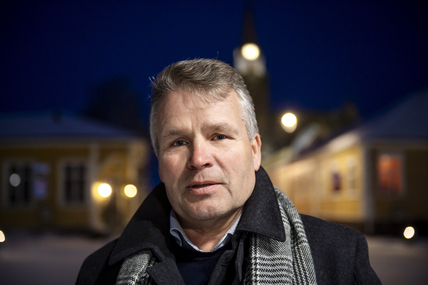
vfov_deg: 24.2
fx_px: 665
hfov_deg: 35.7
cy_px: 142
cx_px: 214
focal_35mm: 56
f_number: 2.8
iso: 2000
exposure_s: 1/80
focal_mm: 56
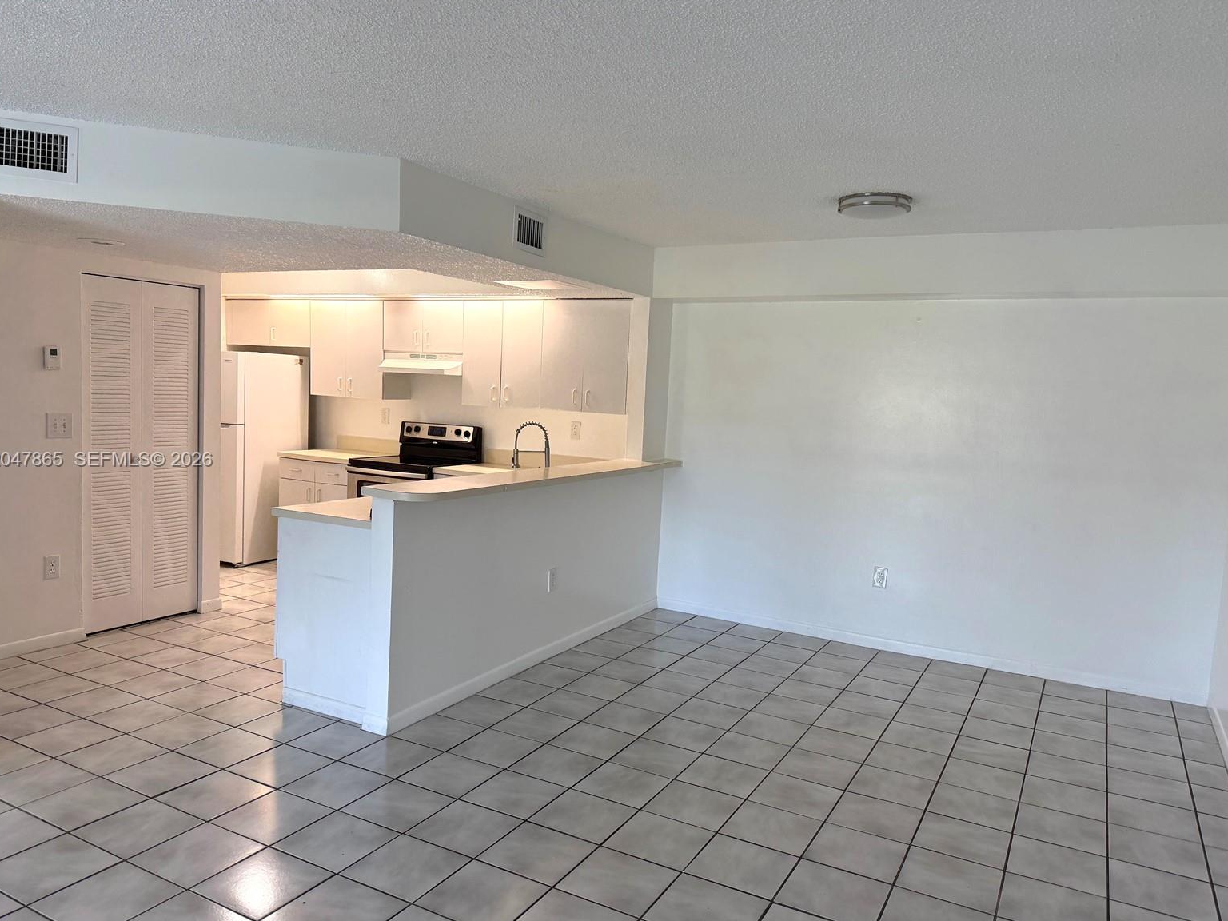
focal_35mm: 25
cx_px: 603
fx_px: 887
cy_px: 460
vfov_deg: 54.9
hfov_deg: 69.4
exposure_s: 1/133
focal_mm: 6.76
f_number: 1.78
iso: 125
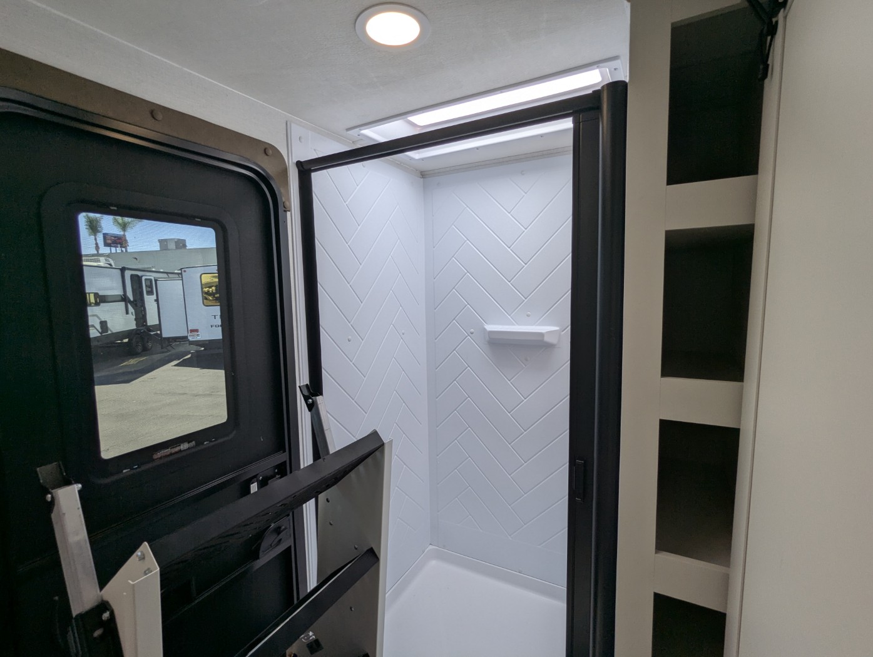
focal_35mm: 16
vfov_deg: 78.2
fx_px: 404
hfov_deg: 94.4
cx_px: 436
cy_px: 328
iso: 34
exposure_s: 1/347
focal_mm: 2.35
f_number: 2.2
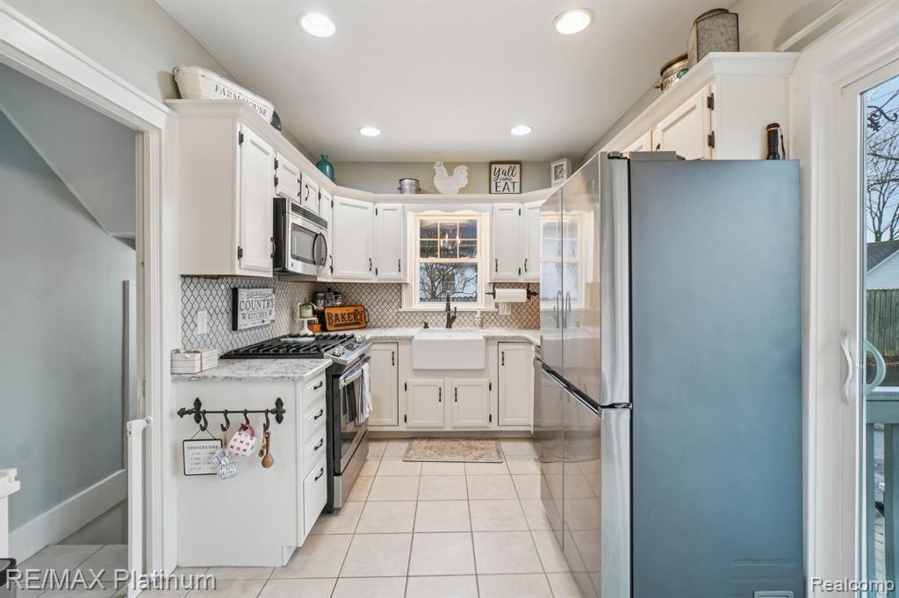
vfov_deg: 77.3
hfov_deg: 100.4
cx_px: 450
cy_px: 299
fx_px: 374
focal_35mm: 15
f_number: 8
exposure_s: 1/20
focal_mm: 10
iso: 400
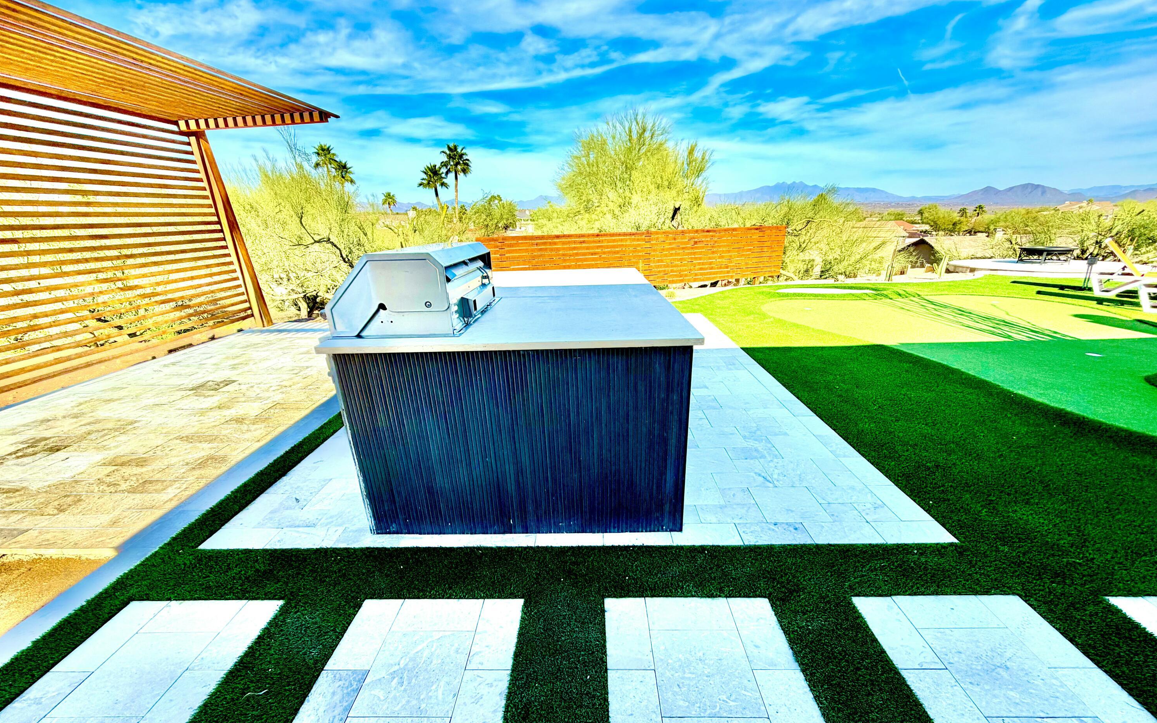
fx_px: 473
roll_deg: +2.0
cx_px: 583
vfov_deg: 74.4
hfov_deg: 101.5
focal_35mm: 15
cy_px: 413
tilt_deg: -23.0
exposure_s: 1/770
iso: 25
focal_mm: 2.22
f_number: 2.2
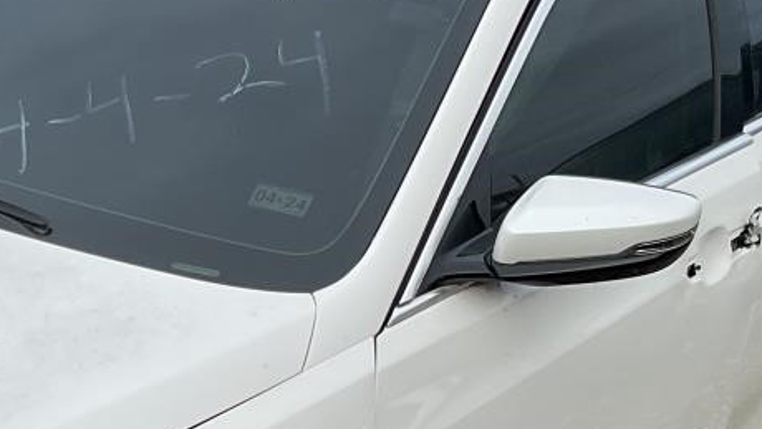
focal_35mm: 88
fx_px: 1778
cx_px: 84
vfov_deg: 13.4
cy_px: 505
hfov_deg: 23.6
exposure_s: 1/883
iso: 16
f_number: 1.8
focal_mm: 3
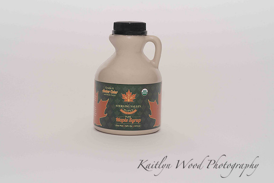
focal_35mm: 85
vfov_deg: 16.1
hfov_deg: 23.9
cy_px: 92
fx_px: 647
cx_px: 137
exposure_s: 1/100
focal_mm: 85
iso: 400
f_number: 13
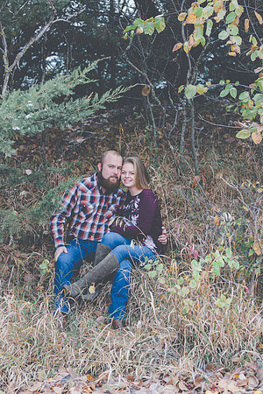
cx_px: 132
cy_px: 197
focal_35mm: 85
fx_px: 931
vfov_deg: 23.9
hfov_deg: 16.1
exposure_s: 1/200
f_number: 4
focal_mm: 85
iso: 160
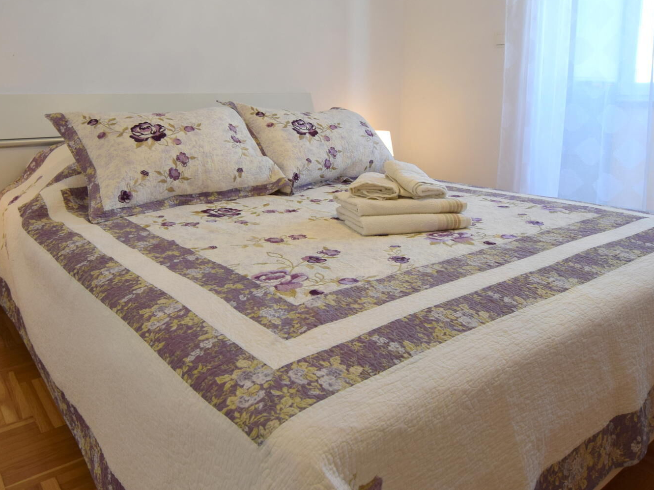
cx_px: 301
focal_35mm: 26
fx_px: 491
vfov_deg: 51.6
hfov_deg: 67.2
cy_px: 146
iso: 220
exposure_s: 1/80
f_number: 3.5
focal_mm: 10
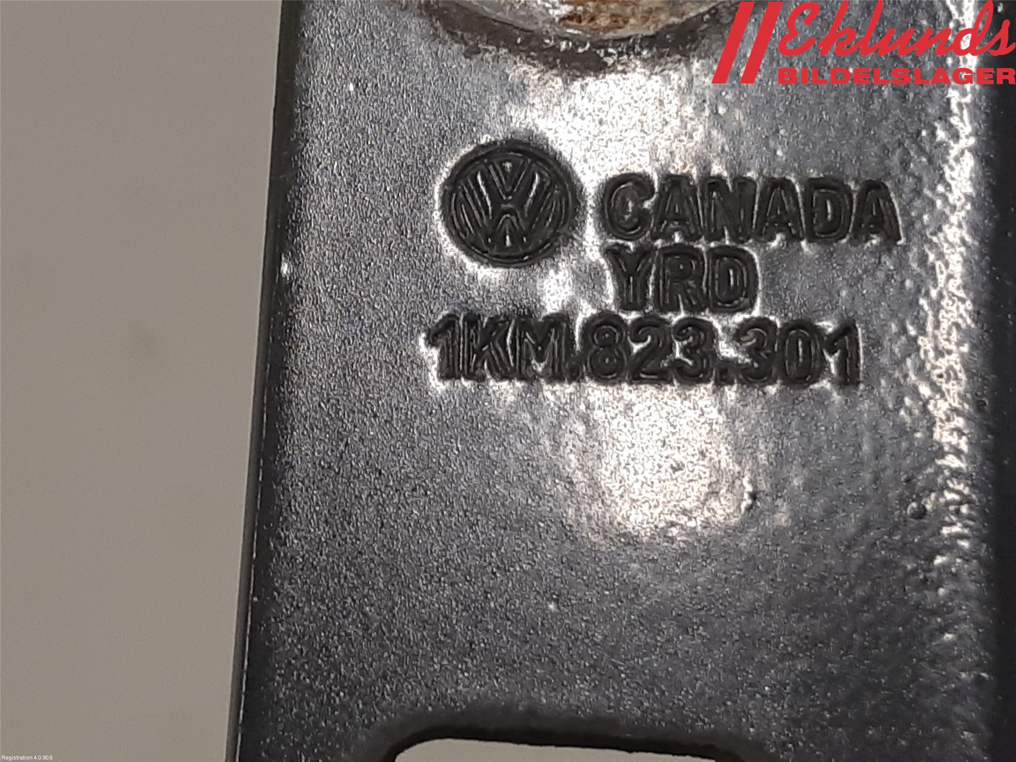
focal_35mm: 26
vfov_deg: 53.1
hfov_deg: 67.3
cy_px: 381
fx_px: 763
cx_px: 508
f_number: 1.7
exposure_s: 1/50
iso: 64
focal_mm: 3.93
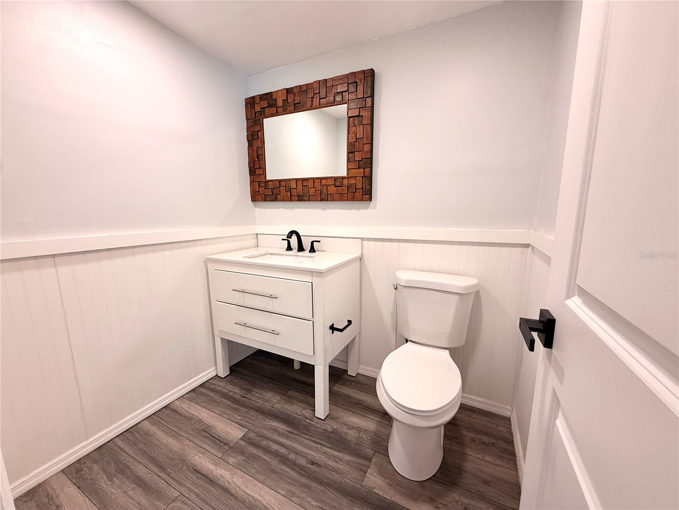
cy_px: 255
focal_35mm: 14
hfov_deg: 102.1
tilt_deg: -8.3
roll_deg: +0.5
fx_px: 275
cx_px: 340
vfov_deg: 85.7
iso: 160
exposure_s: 1/120
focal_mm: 2.22
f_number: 2.2
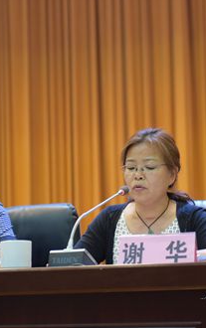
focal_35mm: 108
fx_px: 968
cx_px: 140
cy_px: 163
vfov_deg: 19.3
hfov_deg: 12.1
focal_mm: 70
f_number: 2.8
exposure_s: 1/250
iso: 2500
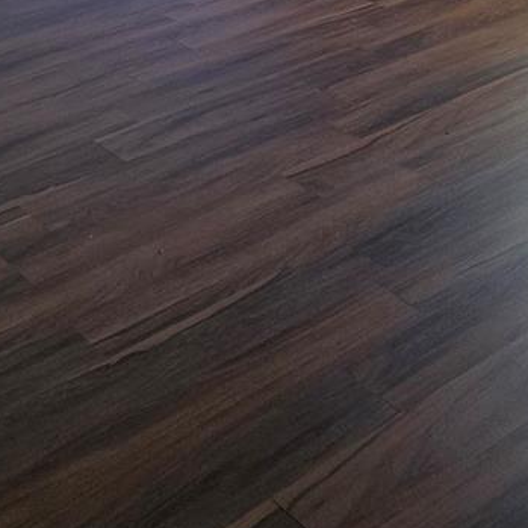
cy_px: -95
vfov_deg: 22.8
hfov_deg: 24.7
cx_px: 253
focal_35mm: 70
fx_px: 1208
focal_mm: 6.25
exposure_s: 1/120
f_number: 1.7
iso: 250
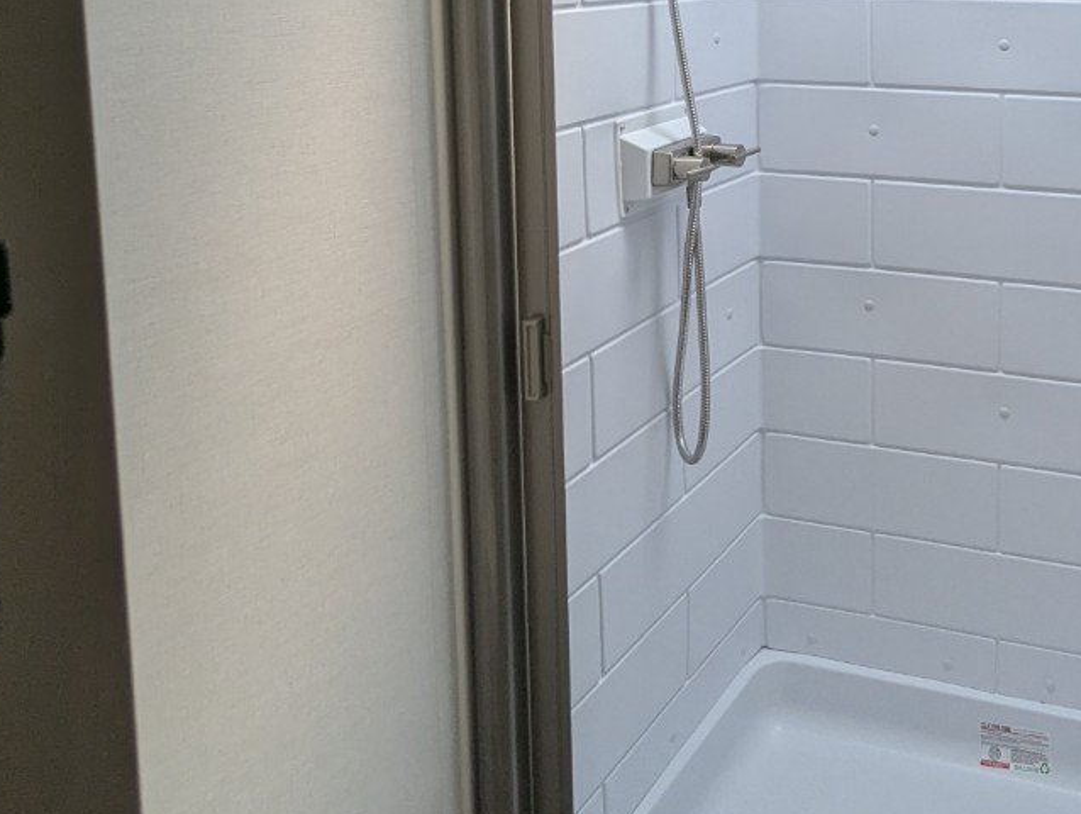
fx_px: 1094
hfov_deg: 47.4
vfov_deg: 37.4
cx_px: 967
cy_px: 44
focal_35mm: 35
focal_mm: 2.35
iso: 38
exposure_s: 1/288
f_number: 2.2
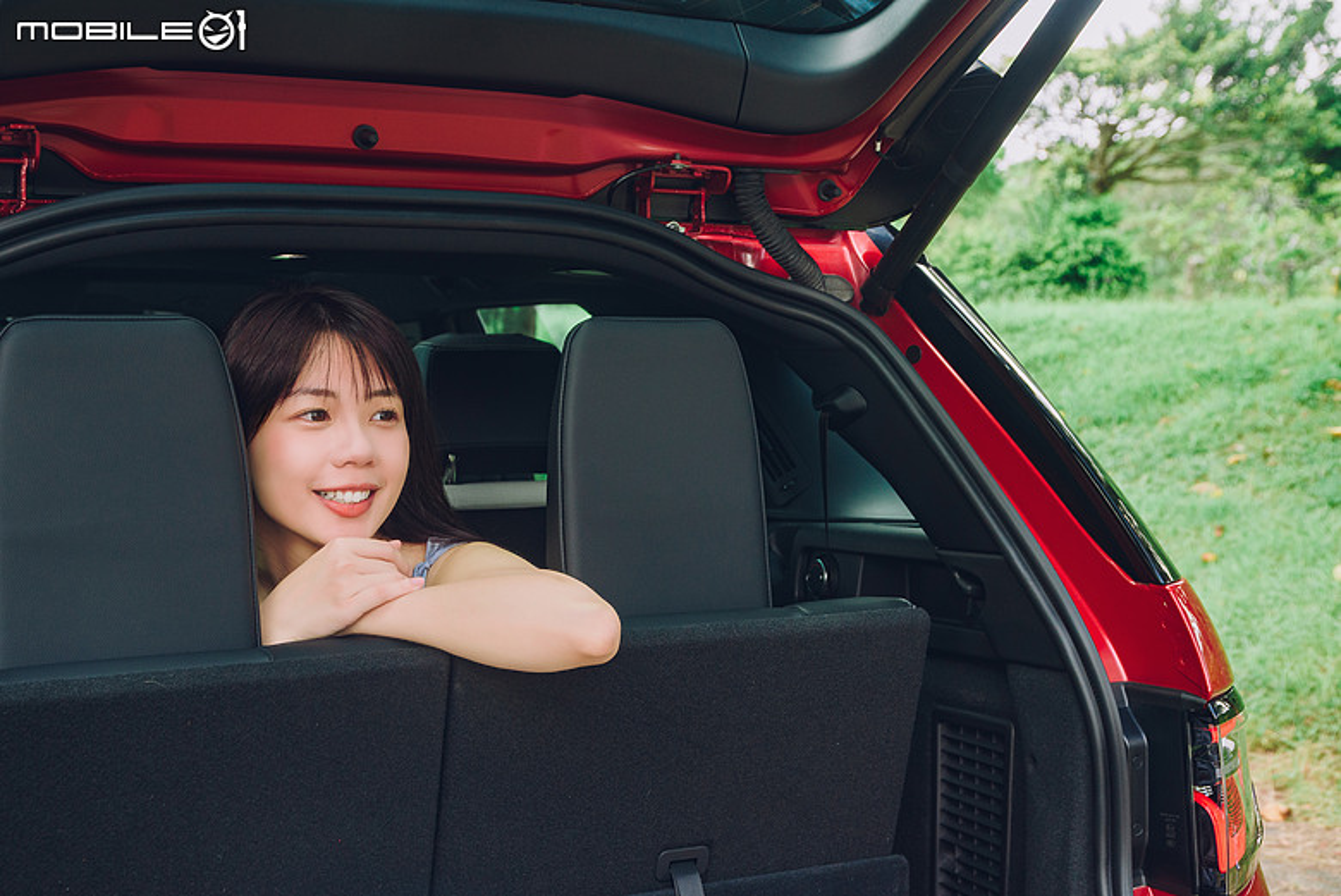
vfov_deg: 26.0
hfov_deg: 38.2
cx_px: 670
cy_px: 448
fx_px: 1938
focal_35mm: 52
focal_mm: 52
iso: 800
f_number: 4
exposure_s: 1/80
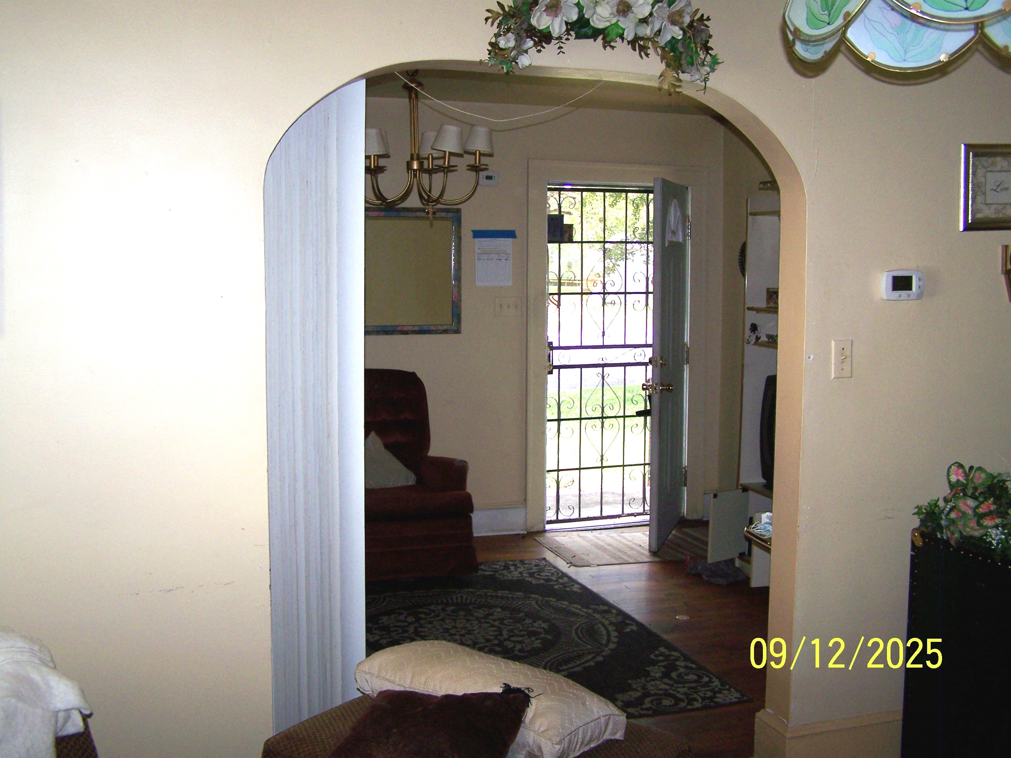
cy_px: 379
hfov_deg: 49.0
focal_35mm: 38
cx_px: 506
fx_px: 1110
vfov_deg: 37.7
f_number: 2.8
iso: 80
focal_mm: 6.3
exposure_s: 1/60
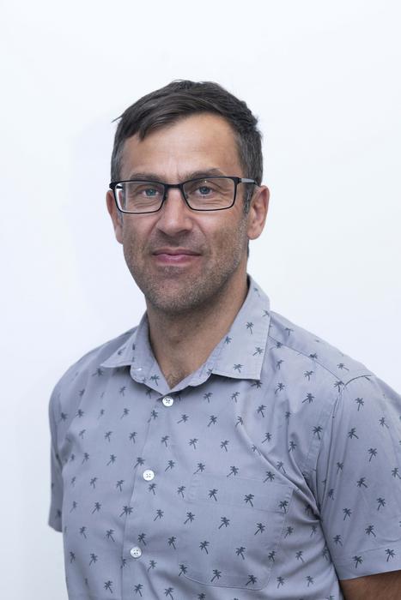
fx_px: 1753
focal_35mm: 105
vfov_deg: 19.5
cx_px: 200
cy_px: 300
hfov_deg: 13.0
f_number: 6.3
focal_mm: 105
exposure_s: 1/125
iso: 400
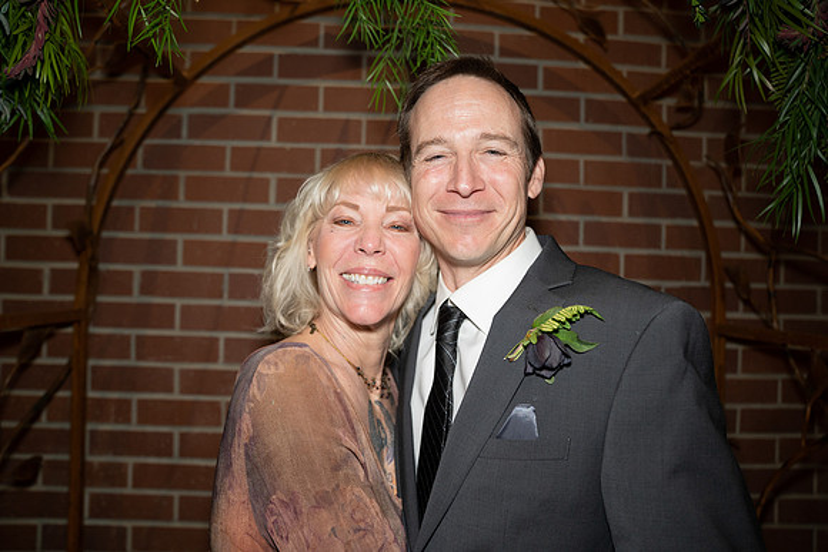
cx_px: 414
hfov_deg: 73.7
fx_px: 552
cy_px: 276
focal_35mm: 24
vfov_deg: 53.2
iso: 1250
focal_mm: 24
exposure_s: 1/125
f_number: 2.8
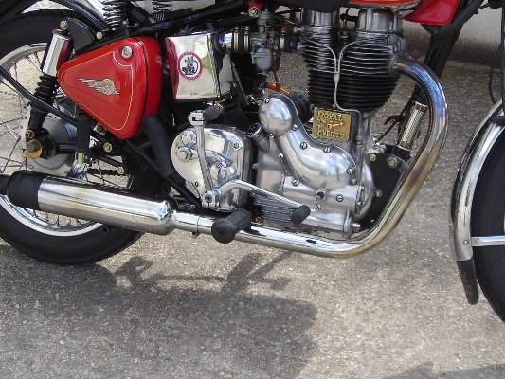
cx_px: 288
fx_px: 832
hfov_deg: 33.7
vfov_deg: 25.6
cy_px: 153
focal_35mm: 57
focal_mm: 6.3
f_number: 3.2
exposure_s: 1/270
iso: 50
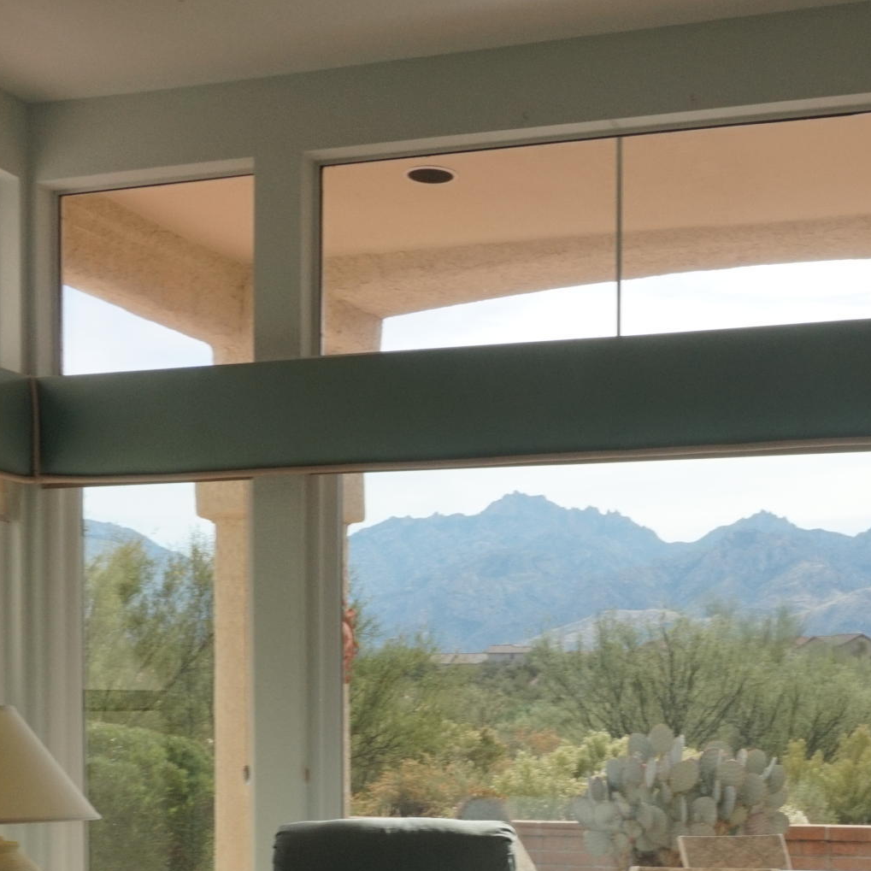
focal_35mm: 60
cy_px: 784
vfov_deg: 27.6
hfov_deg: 28.4
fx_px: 1708
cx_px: 574
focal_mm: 16
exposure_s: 1/160
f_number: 14
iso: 320
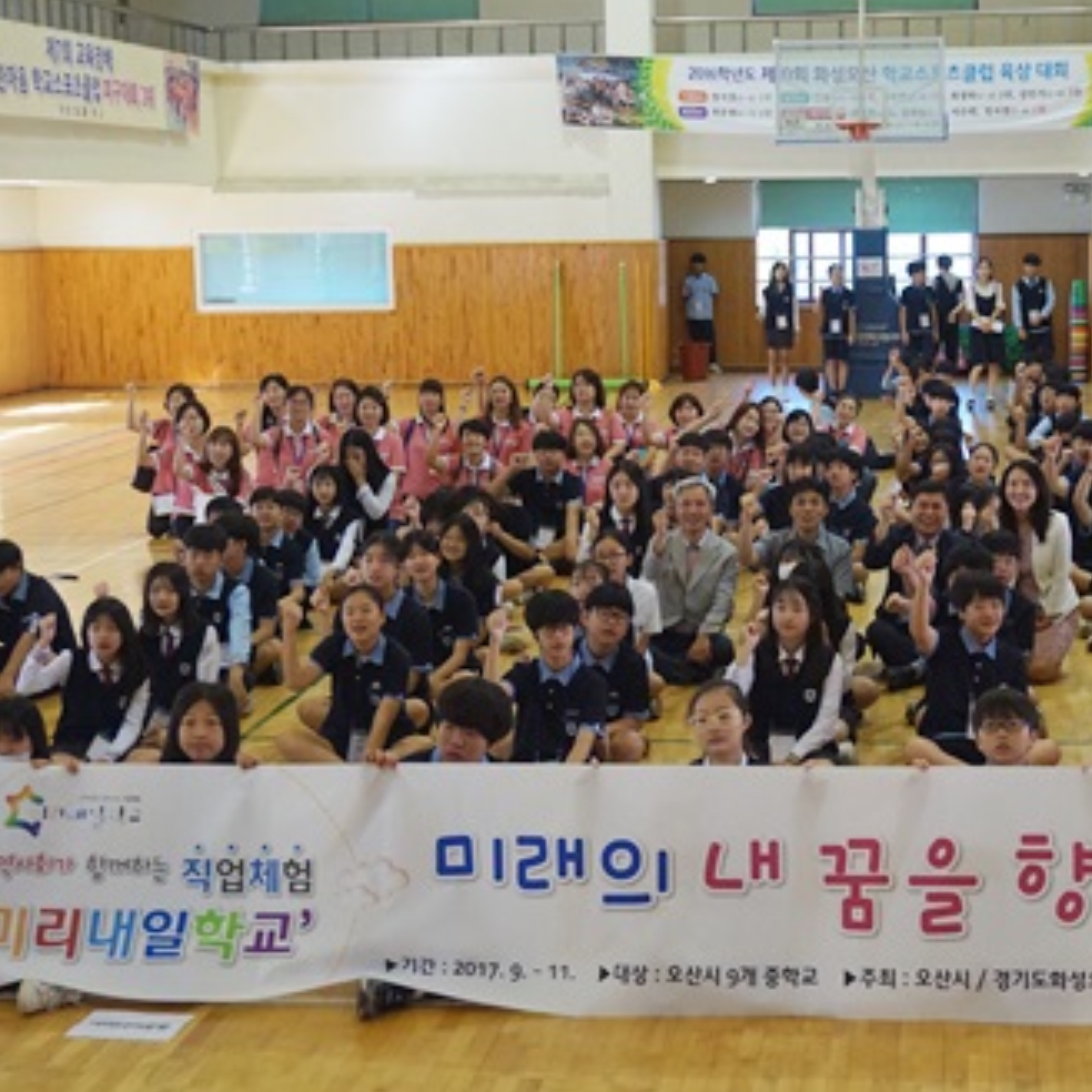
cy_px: 541
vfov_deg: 26.1
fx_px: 2356
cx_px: 772
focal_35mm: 66
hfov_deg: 25.9
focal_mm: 34
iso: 1600
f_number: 5
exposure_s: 1/160
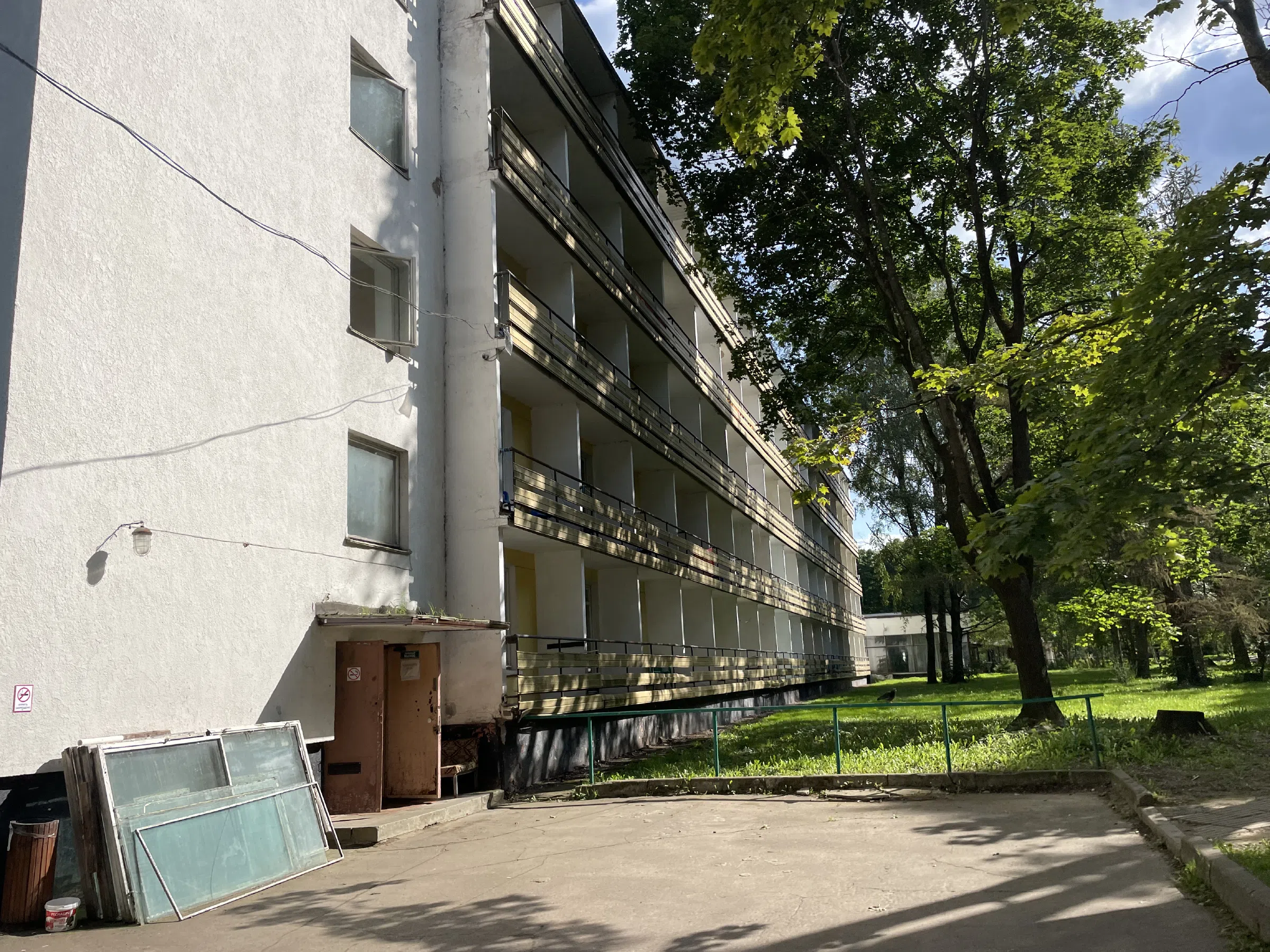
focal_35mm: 26
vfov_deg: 53.1
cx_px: 635
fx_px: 954
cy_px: 476
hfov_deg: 67.3
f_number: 1.6
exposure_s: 1/3610
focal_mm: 4.2
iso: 32
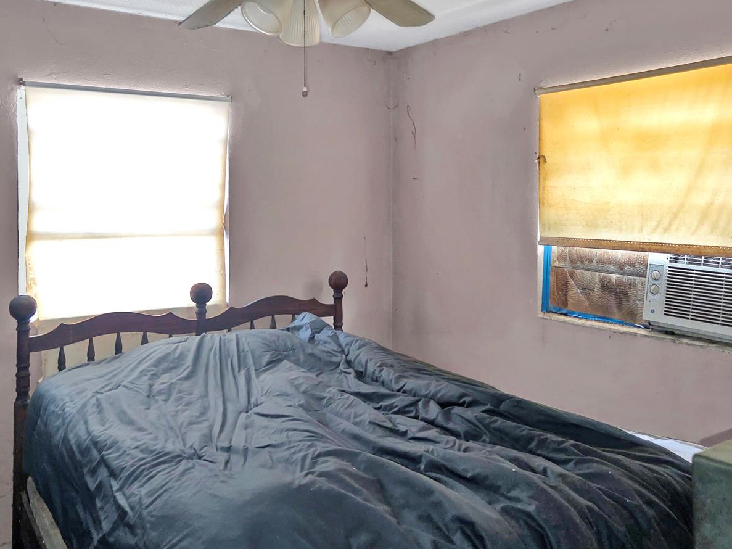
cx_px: 308
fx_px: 655
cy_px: 242
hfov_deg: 58.1
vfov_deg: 45.4
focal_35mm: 31
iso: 100
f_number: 1.8
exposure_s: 1/24
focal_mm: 5.4
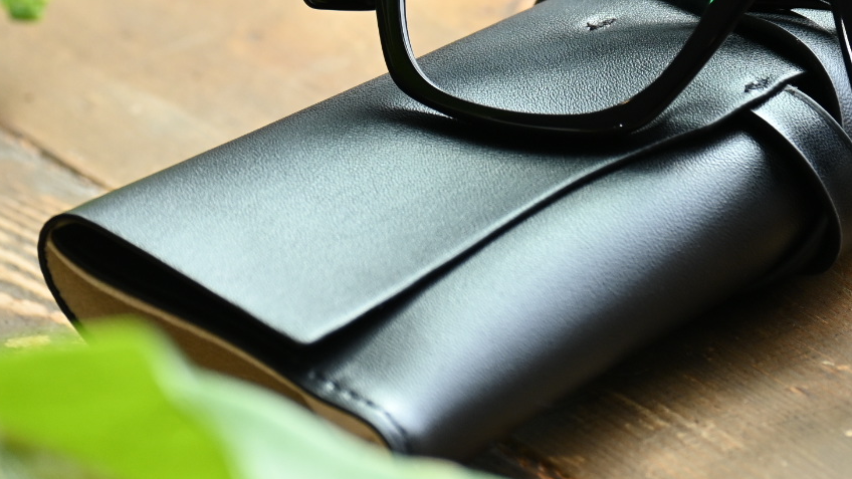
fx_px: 10844
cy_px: -13
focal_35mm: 480
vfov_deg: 2.5
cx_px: 591
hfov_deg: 4.5
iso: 640
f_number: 5.6
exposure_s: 1/250
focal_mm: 160
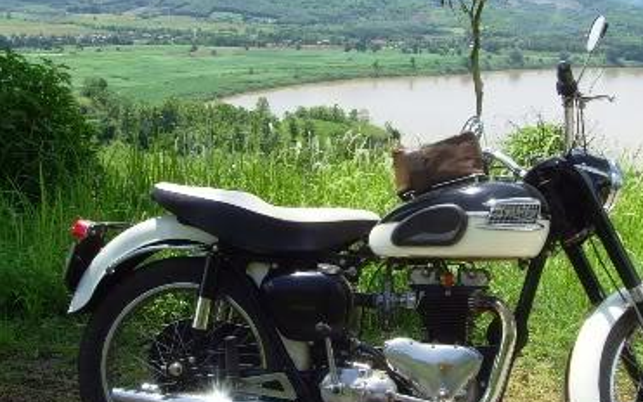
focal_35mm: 57
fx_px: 999
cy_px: 230
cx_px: 385
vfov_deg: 22.7
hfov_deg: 35.6
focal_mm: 6.6
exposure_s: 1/250
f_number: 6.3
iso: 80
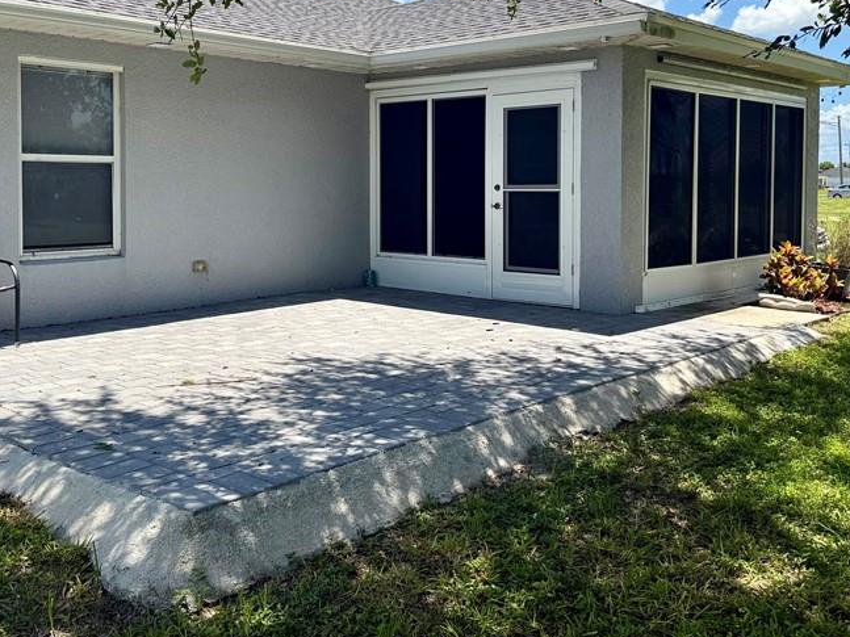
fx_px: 933
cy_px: 214
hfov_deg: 48.8
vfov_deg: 37.3
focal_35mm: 38
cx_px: 356
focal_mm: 6.76
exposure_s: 1/3145
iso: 80
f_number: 1.78
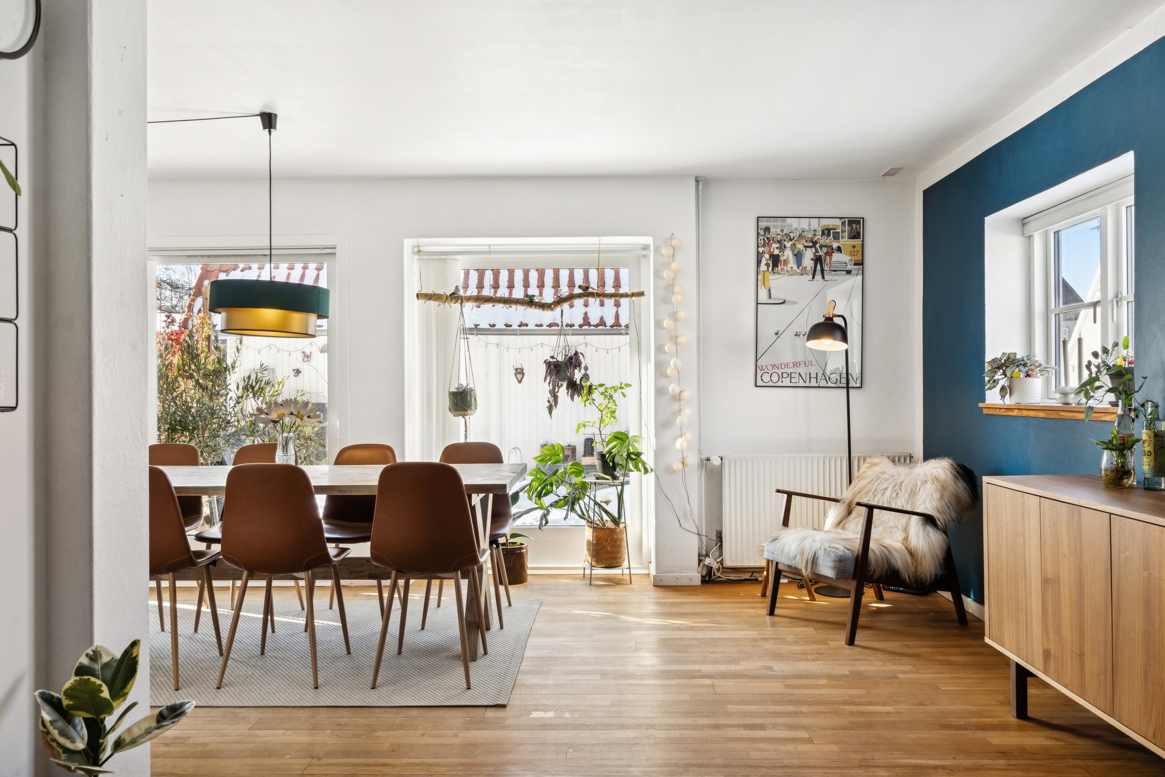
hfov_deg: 70.4
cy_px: 388
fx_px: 825
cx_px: 582
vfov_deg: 50.4
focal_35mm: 26
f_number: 8
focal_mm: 17
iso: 200
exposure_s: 1/50
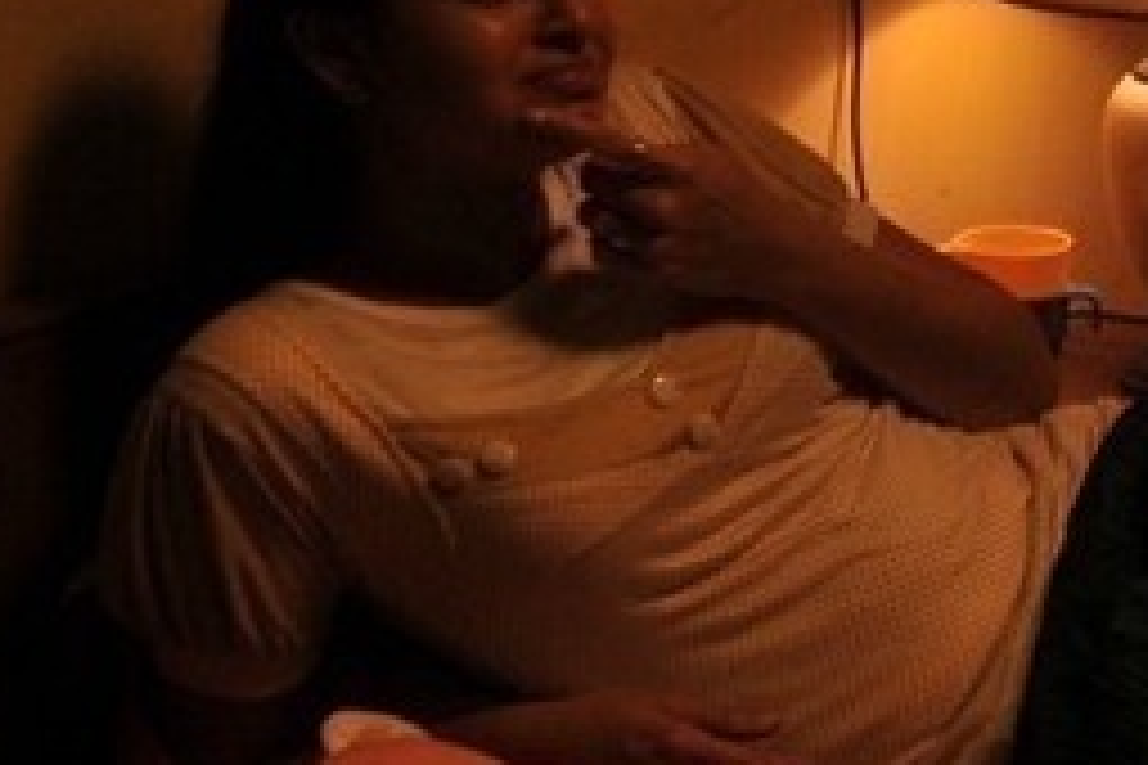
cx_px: 1828
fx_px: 4496
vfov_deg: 9.7
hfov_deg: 13.5
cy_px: -9
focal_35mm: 141
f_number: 6.3
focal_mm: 24
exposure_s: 1/50
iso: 500
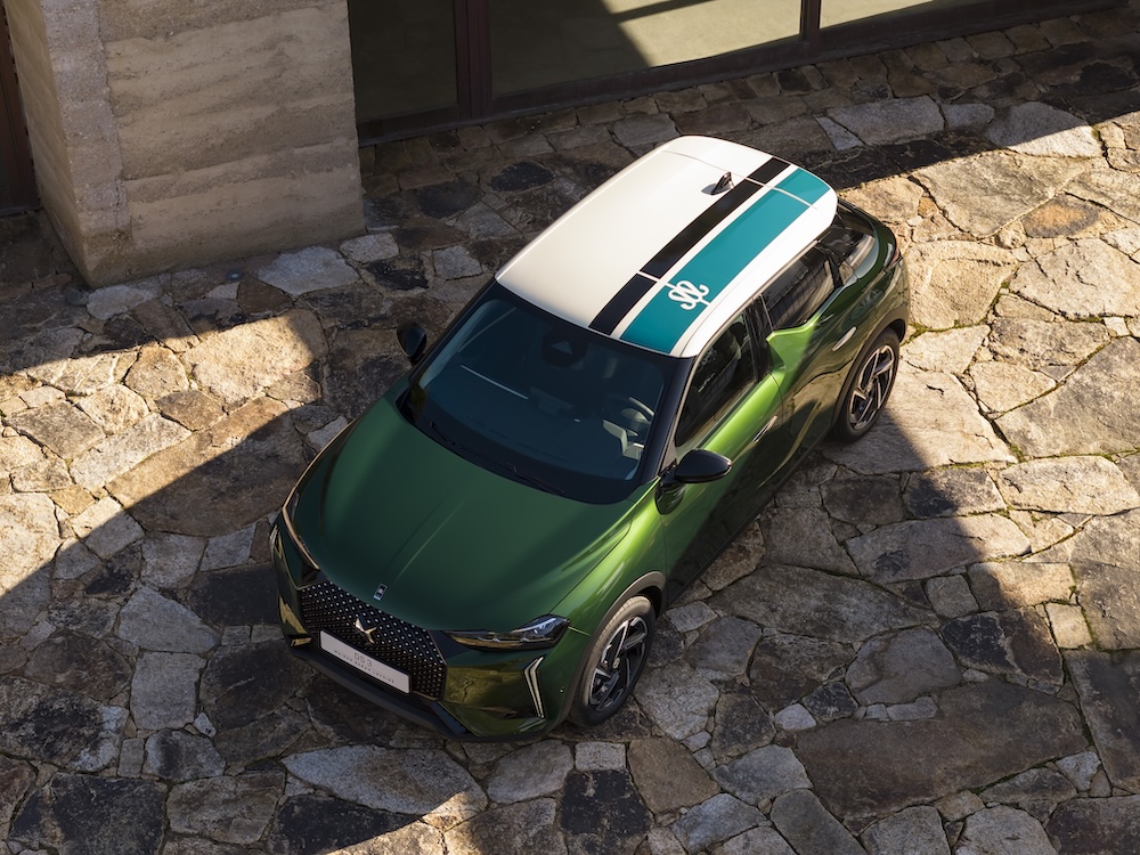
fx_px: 2305
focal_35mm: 70
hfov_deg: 27.8
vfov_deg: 21.0
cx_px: 570
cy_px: 428
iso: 100
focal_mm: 19.35
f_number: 2.8
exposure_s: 1/20
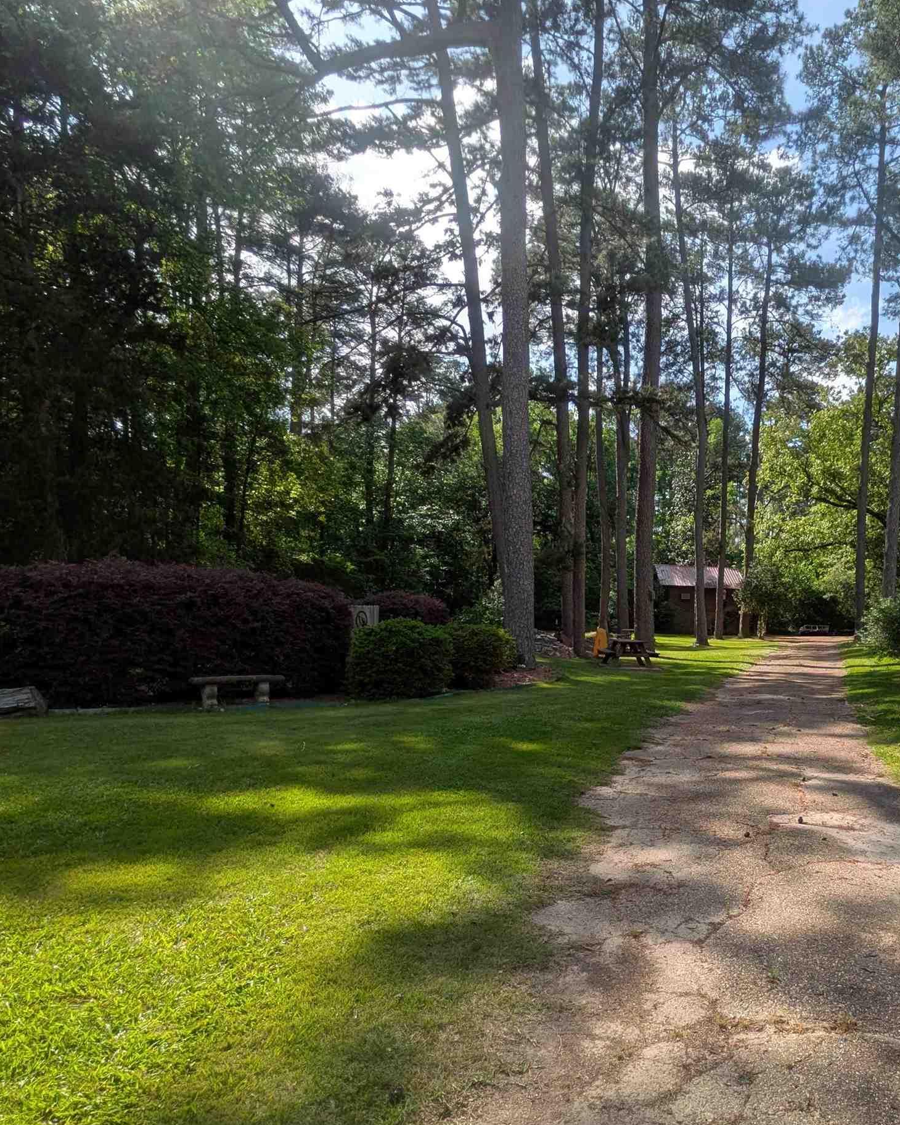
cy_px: 658
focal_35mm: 23
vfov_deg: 72.0
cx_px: 670
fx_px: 766
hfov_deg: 57.9
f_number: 2.2
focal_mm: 1.85
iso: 101
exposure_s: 1/2604
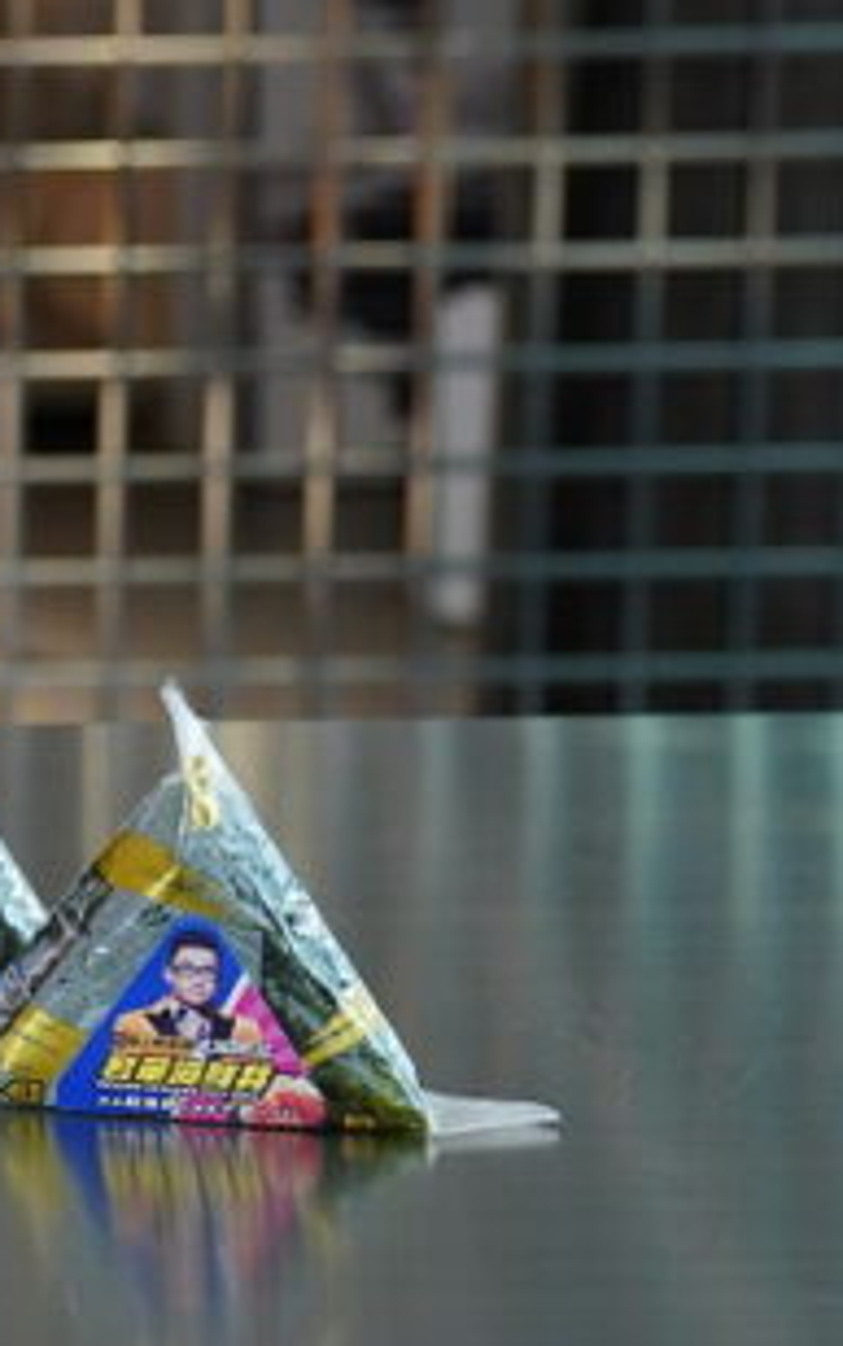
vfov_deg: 15.6
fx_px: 4843
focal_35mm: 132
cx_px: -1315
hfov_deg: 8.8
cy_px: 151
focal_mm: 39
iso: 800
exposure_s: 1/125
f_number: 4
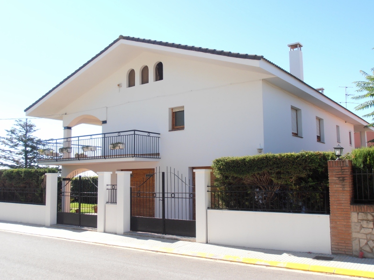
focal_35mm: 37
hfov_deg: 50.1
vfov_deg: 38.7
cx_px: 187
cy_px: 140
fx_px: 400
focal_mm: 6.61
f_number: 3.9
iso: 80
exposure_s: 1/400
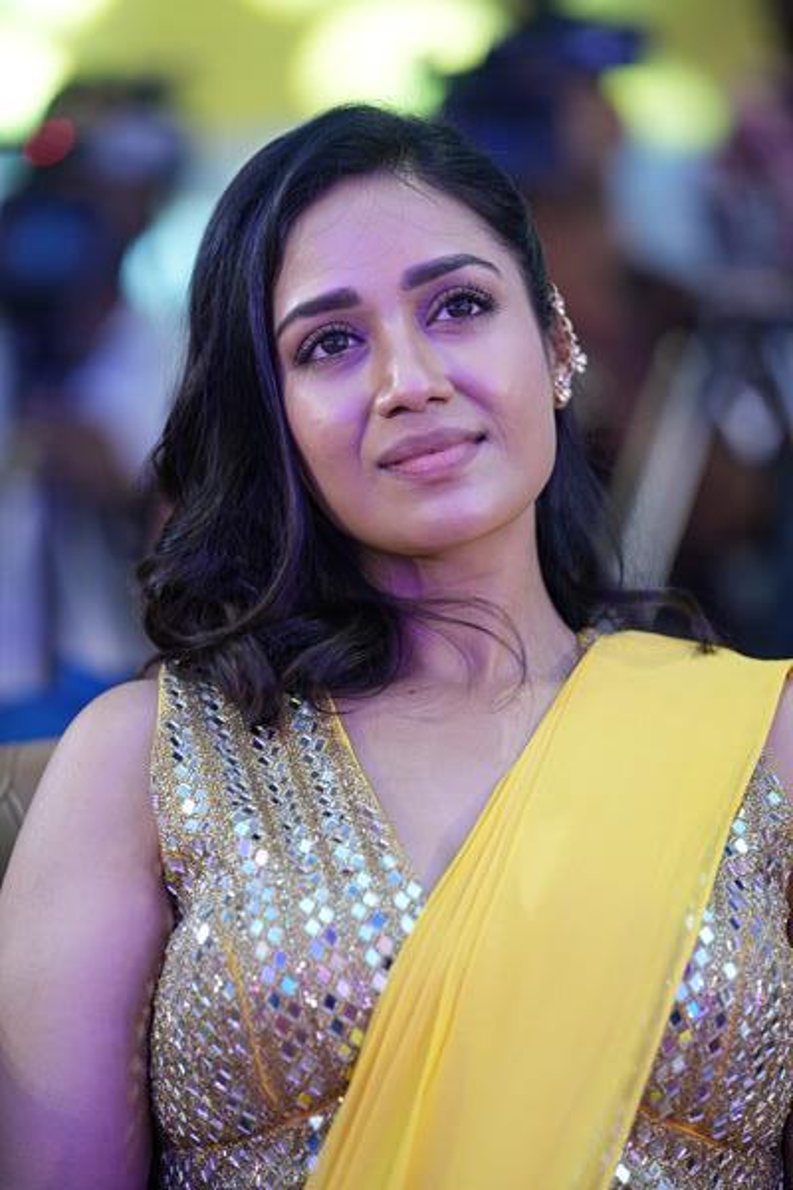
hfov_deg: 8.4
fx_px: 5418
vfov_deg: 12.5
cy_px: 595
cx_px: 396
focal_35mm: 164
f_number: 3.2
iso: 400
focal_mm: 164
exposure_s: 1/30
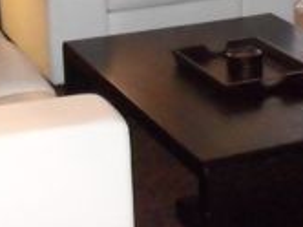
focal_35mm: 135
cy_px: -124
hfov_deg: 14.6
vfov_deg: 10.5
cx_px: 184
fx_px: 1180
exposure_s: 1/45
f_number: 3
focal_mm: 6.3
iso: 400
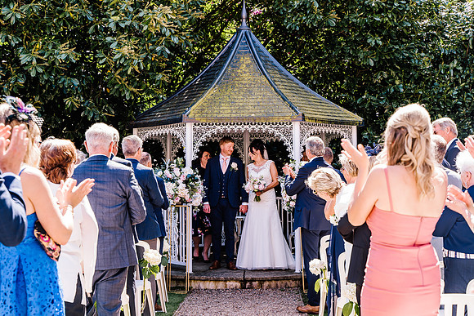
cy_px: 158
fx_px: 733
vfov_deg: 24.3
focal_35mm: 56
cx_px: 237
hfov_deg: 35.8
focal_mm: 55
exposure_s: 1/160
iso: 200
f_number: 5
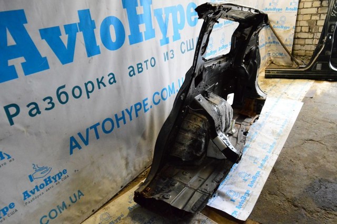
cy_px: 112
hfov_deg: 67.4
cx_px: 168
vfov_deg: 47.8
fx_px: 252
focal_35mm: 27
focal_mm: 18
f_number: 6.3
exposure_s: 1/160
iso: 6400
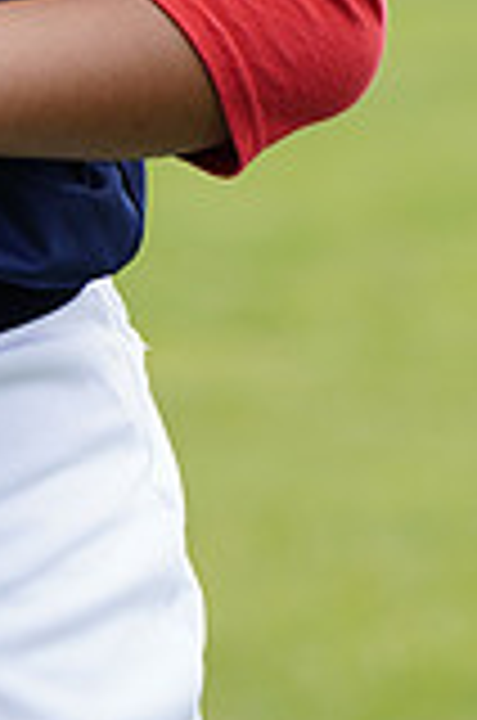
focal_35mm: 636
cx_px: -164
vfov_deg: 3.2
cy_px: -572
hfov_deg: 2.2
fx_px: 12695
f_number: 5.6
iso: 100
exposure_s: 1/250
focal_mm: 175
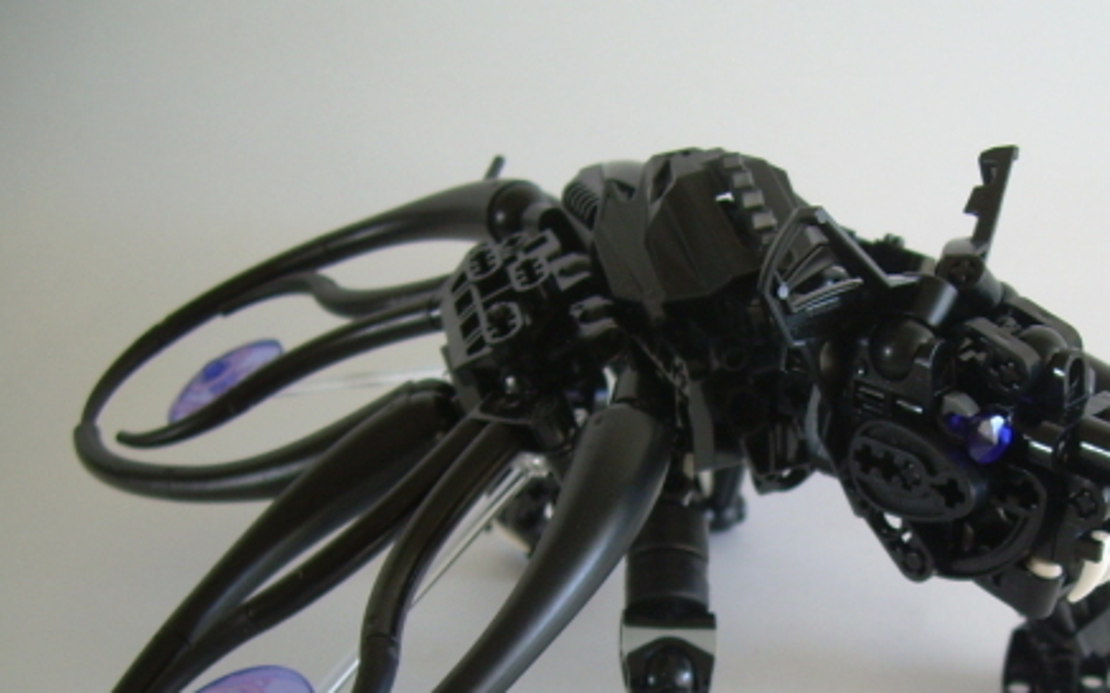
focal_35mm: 59
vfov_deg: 21.7
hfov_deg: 34.1
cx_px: 787
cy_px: 574
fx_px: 1785
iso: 50
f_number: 2.8
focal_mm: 6.3
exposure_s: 1/13.5
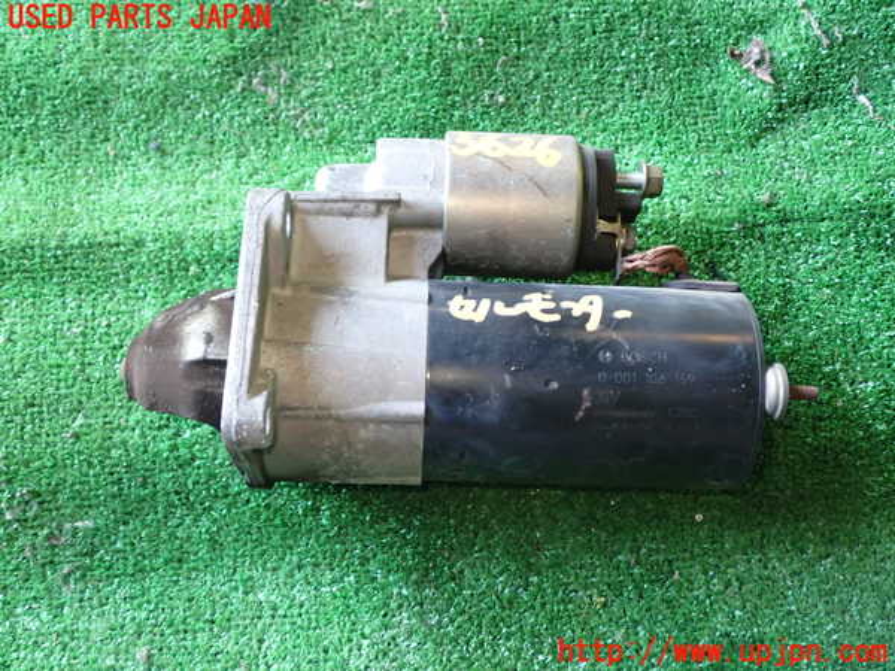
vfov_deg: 37.7
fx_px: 982
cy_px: 336
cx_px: 448
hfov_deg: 49.0
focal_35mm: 38
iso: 500
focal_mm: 6.83
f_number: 2.7
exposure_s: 1/40
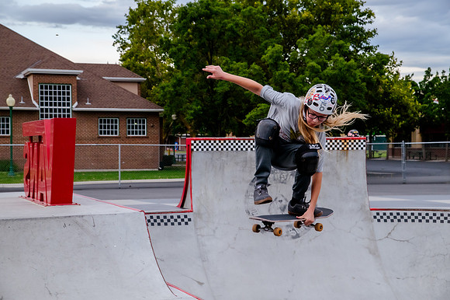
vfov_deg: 16.2
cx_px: 225
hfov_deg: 24.2
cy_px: 150
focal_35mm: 84
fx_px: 1051
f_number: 9
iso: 2500
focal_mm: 82
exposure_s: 1/400
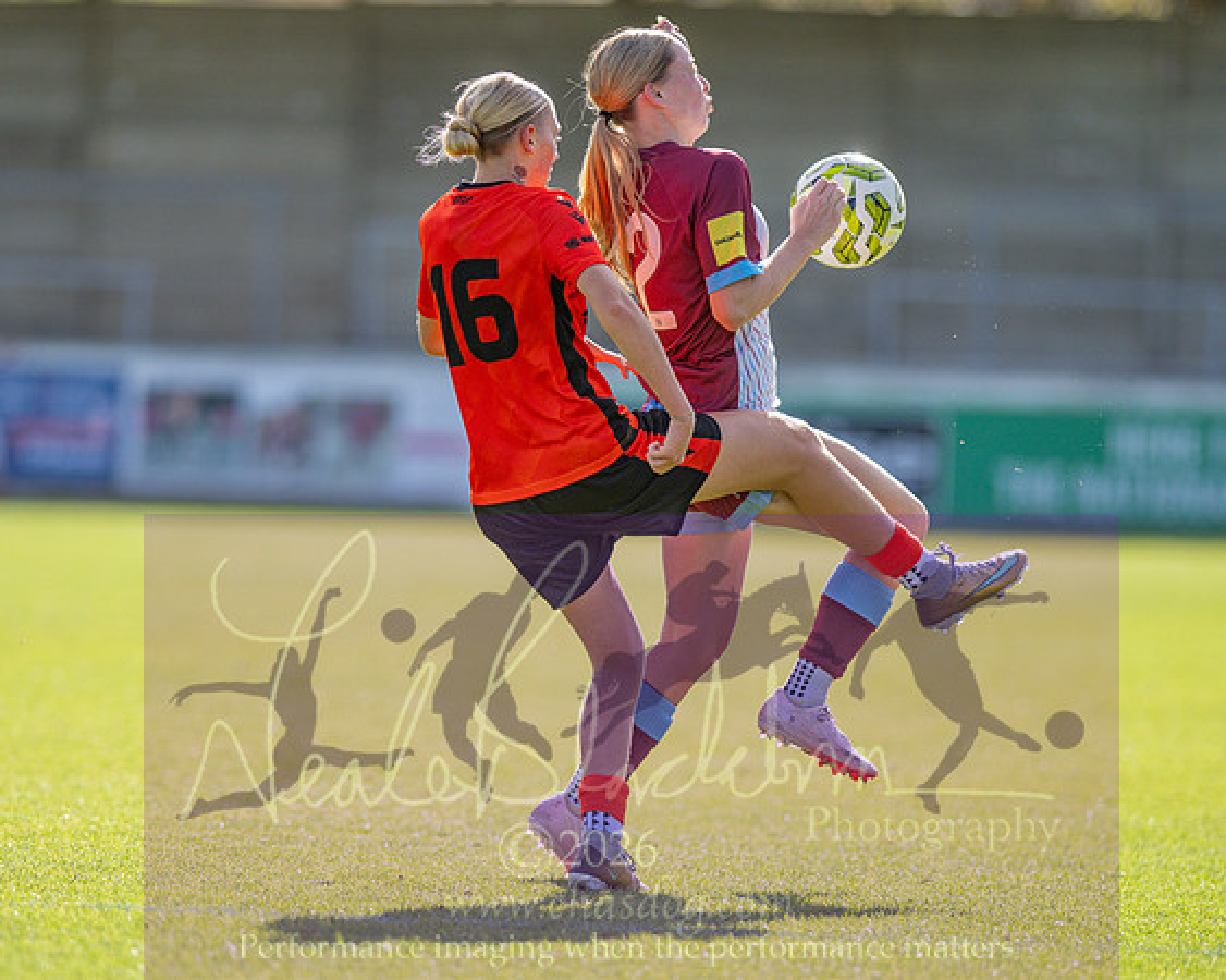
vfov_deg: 4.0
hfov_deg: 5.0
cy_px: 540
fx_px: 13945
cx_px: 445
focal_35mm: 384
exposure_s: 1/3200
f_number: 2.8
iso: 200
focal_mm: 300
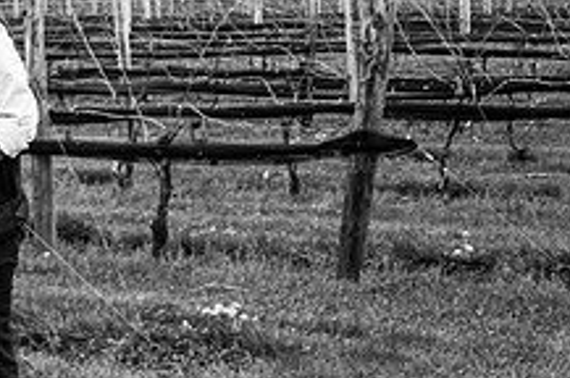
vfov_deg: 8.8
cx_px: -155
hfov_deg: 12.8
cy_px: 96
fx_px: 2466
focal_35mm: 156
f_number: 4
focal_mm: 56
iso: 64
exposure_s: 1/125
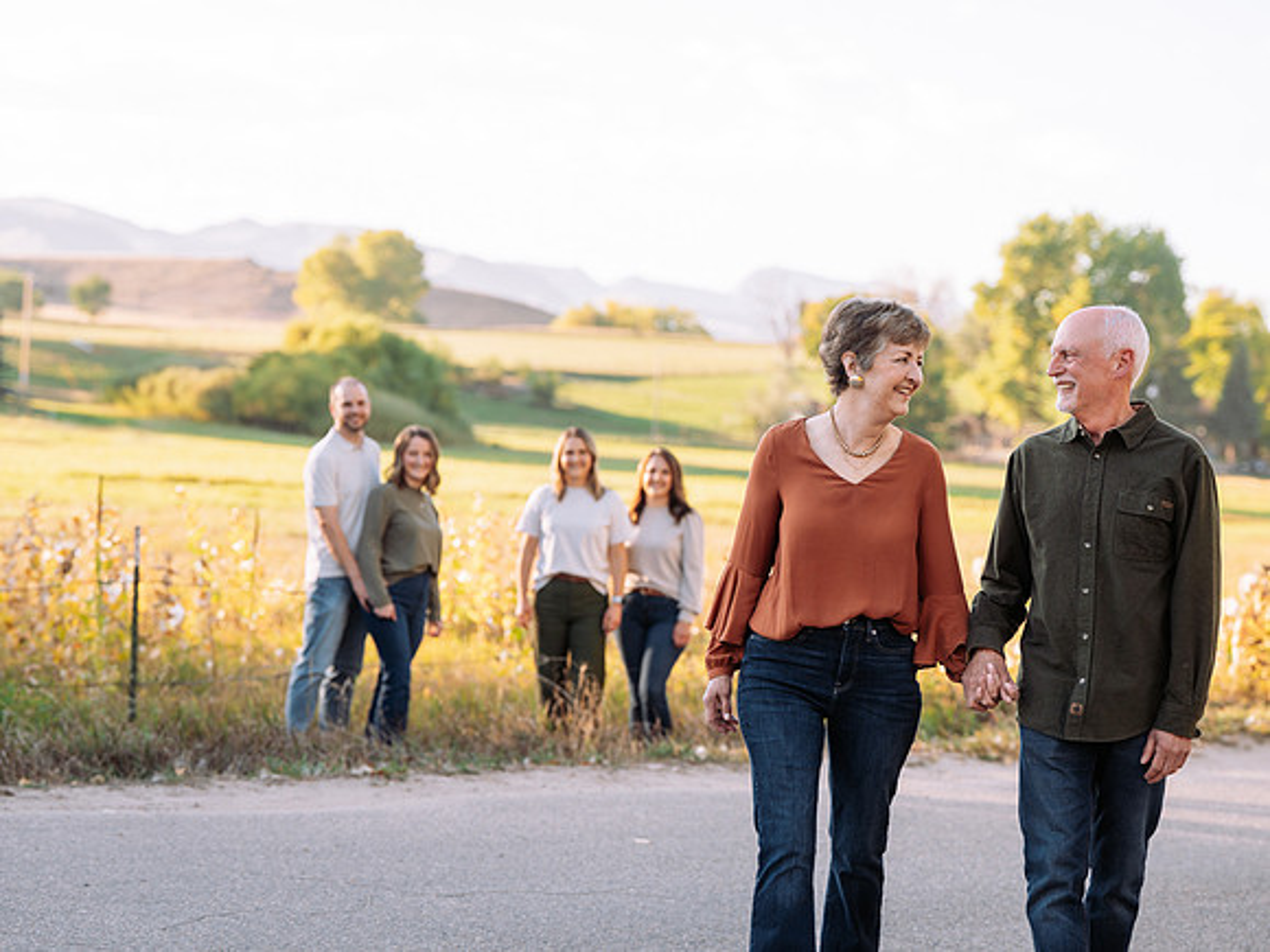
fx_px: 3772
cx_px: 635
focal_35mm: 103
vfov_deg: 14.4
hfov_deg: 19.1
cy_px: 476
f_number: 4
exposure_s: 1/160
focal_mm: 95
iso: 125
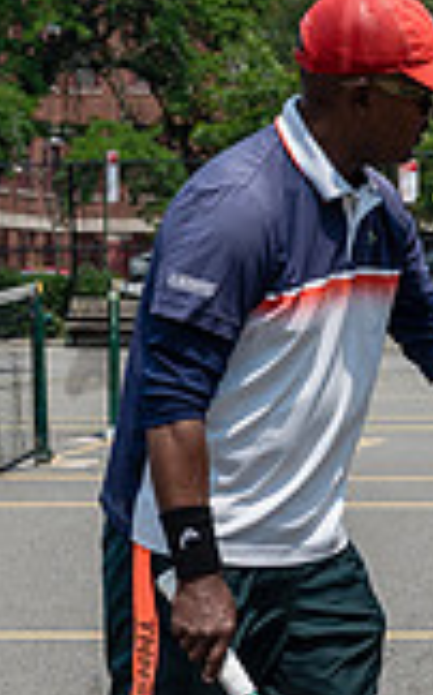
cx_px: 538
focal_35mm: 125
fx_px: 2364
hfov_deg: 10.3
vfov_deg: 16.6
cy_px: 548
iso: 200
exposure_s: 1/1600
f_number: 4.5
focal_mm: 29
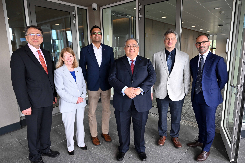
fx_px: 163
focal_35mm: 24
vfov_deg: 53.1
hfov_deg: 73.7
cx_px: 122
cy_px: 82
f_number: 6.3
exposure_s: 1/200
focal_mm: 24
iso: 1600
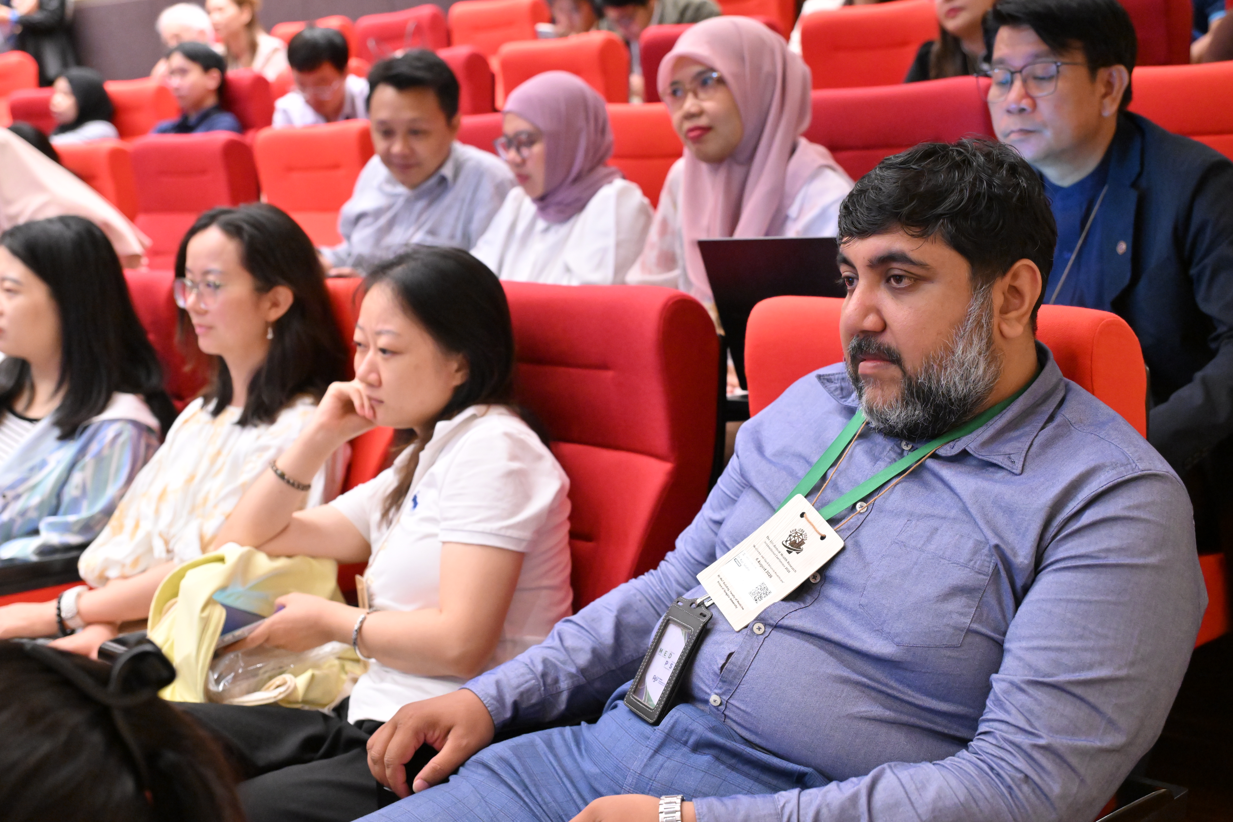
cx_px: 616
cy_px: 411
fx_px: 1507
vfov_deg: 30.5
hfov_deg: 44.5
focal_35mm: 44
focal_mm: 44
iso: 6400
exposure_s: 1/100
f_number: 4
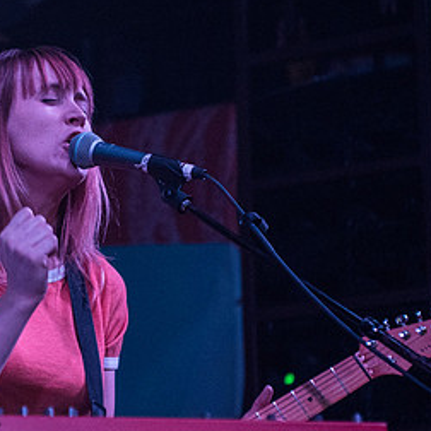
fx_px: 2324
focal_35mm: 165
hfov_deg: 10.5
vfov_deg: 10.6
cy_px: 243
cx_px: 54
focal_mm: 70
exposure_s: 1/160
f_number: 2.8
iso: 3200
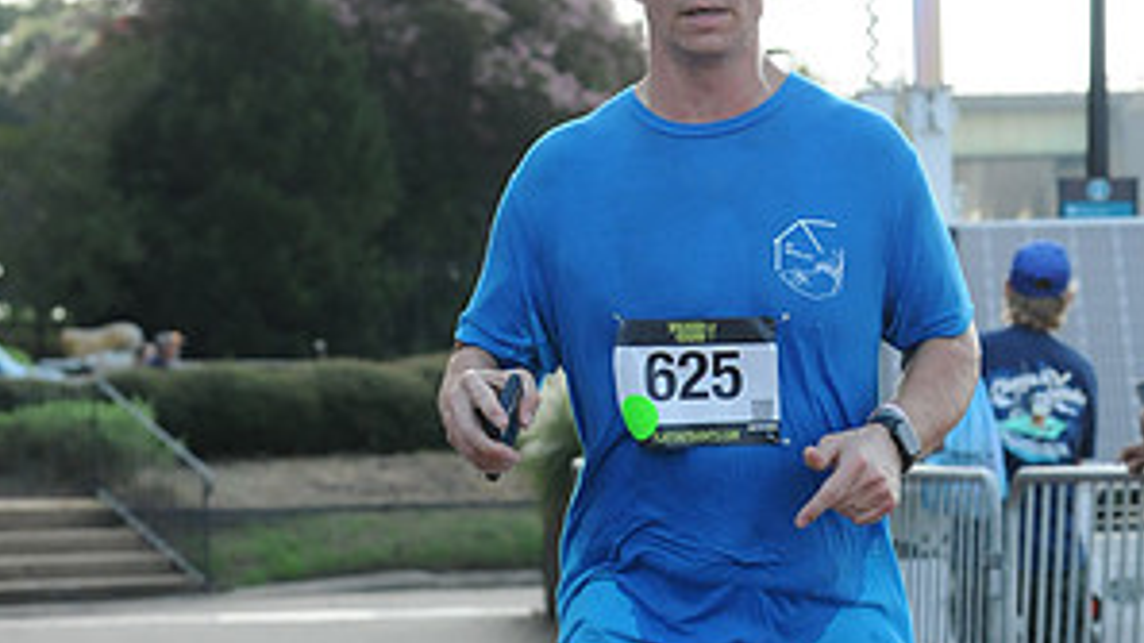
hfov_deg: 8.8
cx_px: 730
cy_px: 670
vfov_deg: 4.9
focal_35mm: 245
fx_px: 7431
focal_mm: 80
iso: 800
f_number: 5.6
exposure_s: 1/800
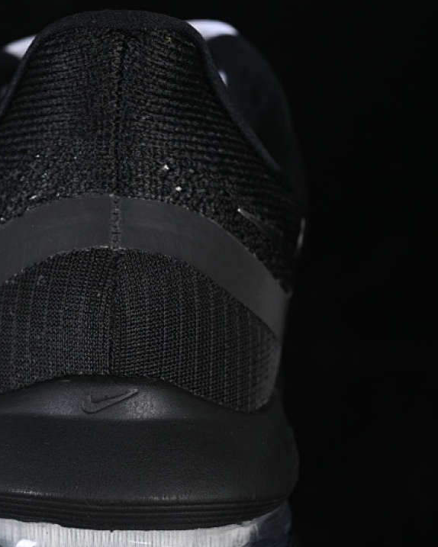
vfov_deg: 18.1
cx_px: 88
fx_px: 1717
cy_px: 273
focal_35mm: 106
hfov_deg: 14.5
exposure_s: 1/50
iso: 160
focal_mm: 50
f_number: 6.3
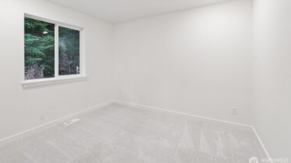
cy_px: 64
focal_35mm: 17
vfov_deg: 63.2
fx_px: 131
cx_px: 137
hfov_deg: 95.8
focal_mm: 10
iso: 2000
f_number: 9
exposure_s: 1/30
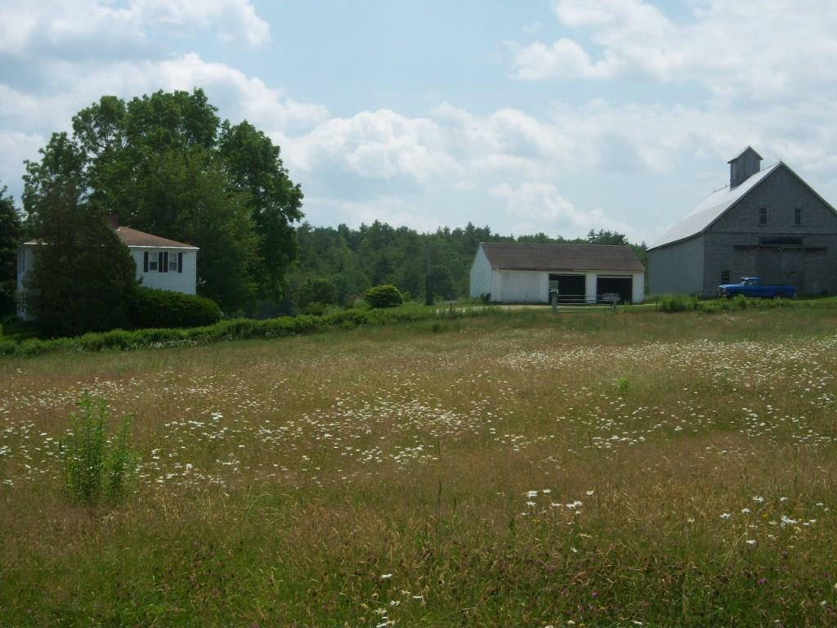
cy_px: 314
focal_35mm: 56
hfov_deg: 34.3
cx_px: 418
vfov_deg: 26.1
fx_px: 1354
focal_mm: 11.7
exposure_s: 1/640
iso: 80
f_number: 5.6
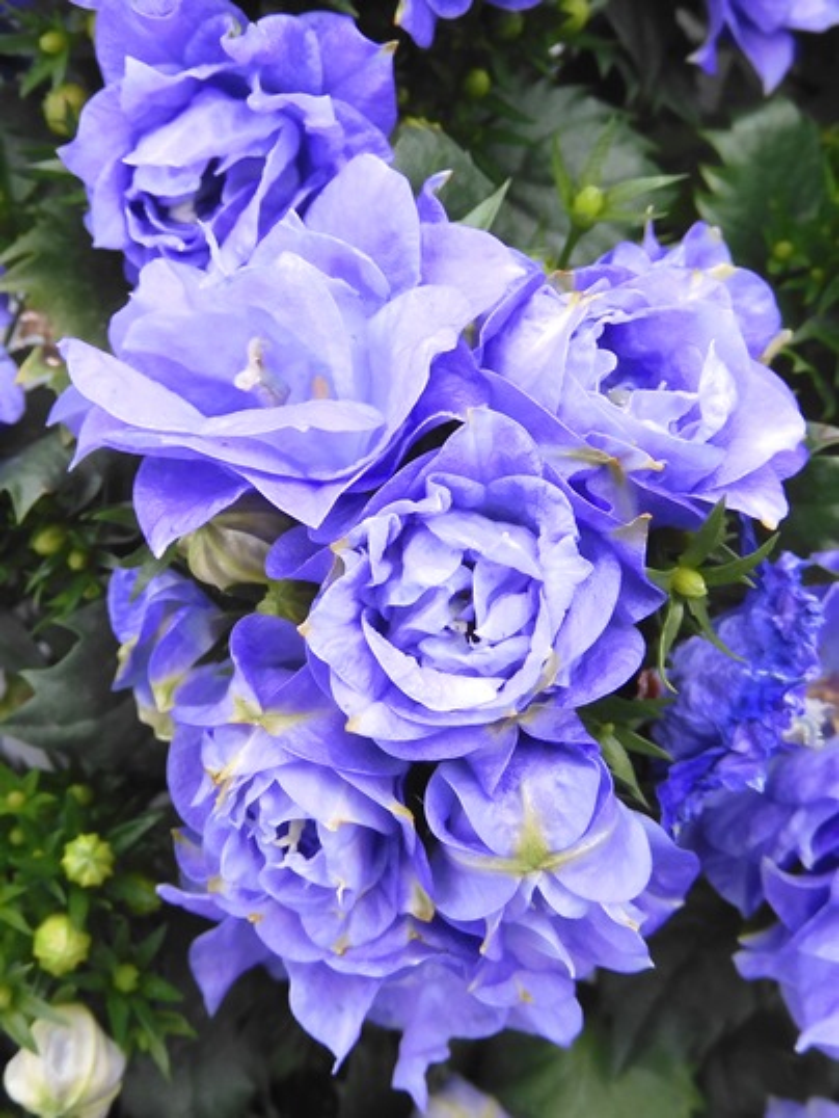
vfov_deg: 71.6
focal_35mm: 24
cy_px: 559
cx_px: 420
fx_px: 775
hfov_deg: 56.9
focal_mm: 4.3
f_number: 3.4
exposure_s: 1/125
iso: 100
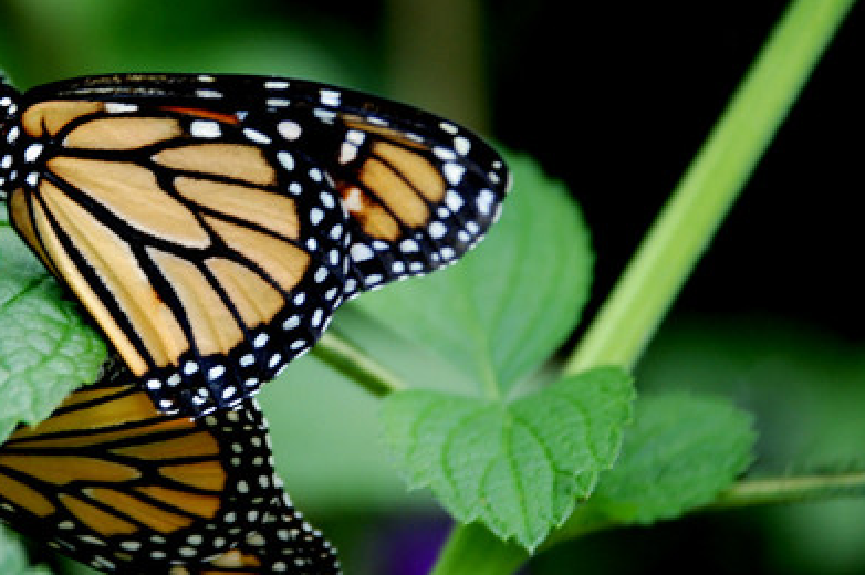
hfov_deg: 8.2
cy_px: 175
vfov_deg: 5.5
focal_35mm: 250
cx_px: 212
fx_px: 6002
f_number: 5.6
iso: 400
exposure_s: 1/60
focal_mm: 100
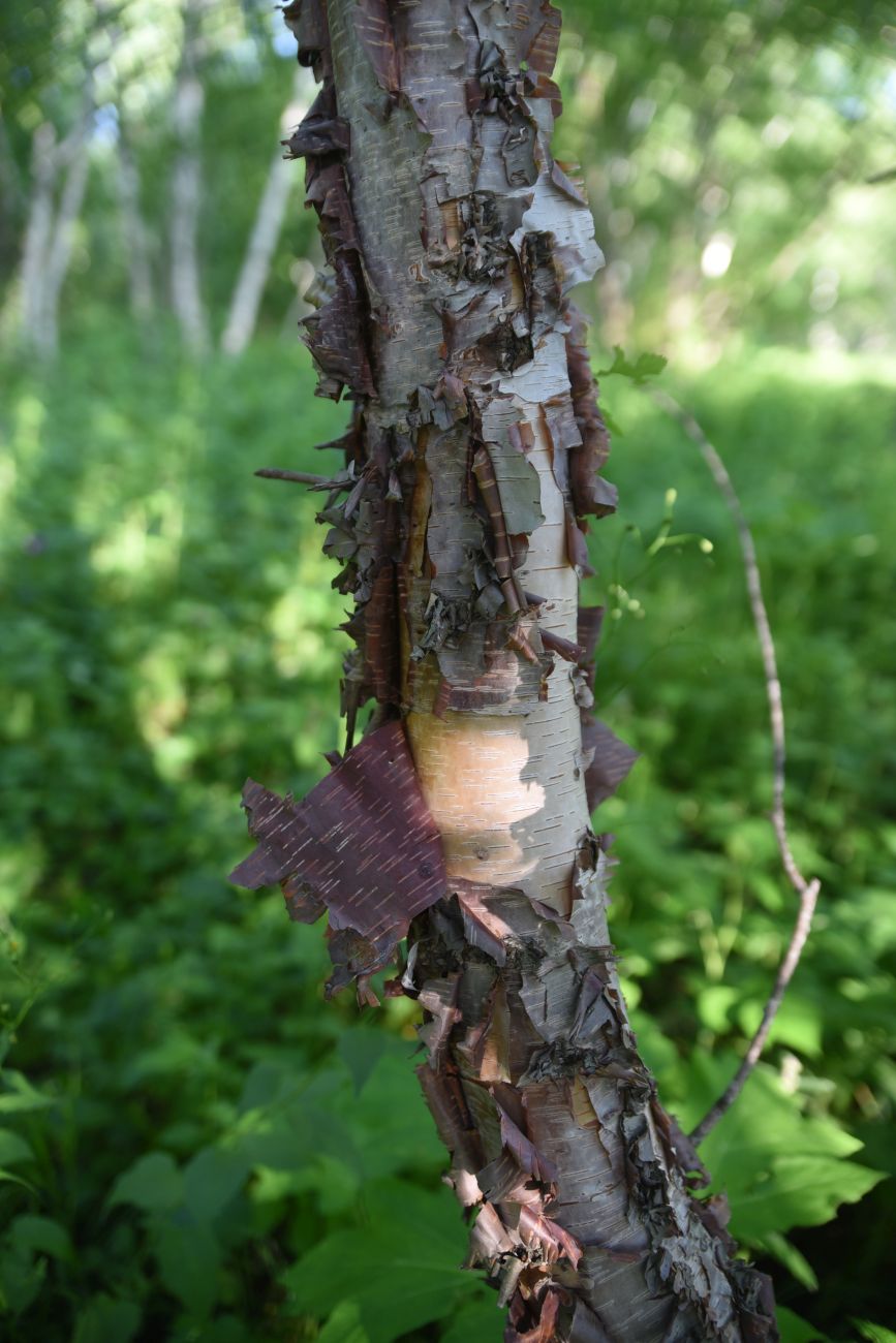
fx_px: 1157
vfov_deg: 60.3
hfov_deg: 42.3
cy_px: 672
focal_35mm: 31
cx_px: 448
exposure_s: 1/100
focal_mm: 31
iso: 320
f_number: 2.8
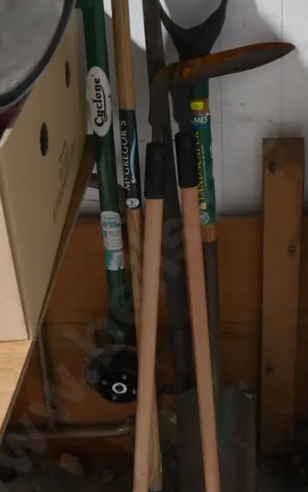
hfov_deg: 23.7
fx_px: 725
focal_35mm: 54
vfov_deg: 37.1
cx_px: 234
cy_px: 163
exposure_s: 1/60
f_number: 3.5
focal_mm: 14
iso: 1000
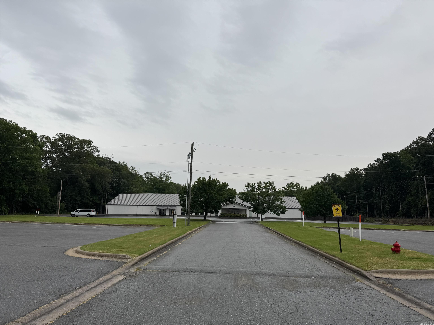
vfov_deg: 56.8
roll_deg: -1.1
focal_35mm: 24
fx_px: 301
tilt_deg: +7.7
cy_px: 162
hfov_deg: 71.6
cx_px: 217
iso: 80
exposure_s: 1/567
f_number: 1.78
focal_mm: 6.76
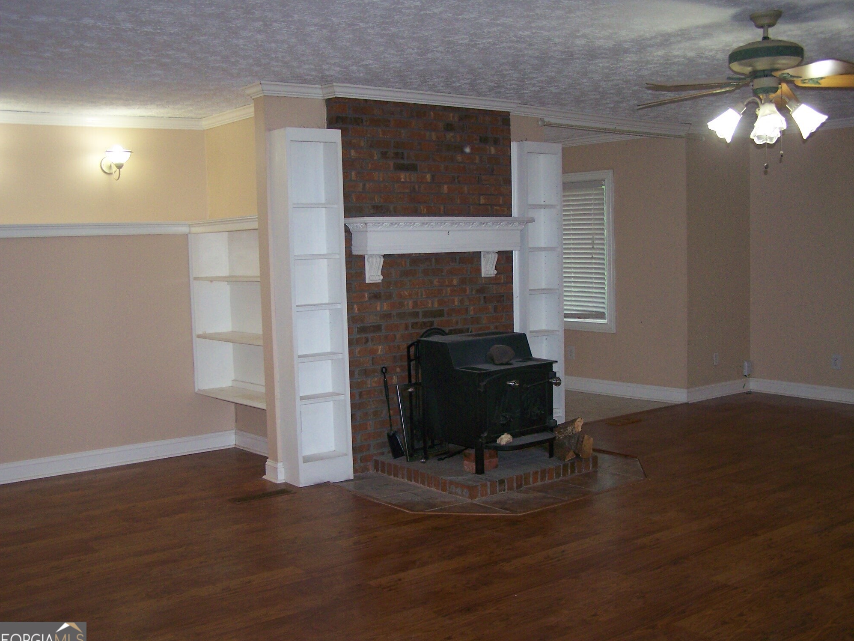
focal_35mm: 39
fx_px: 962
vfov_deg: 36.8
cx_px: 427
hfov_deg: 47.9
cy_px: 325
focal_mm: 6.3
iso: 160
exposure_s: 1/60
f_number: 2.8
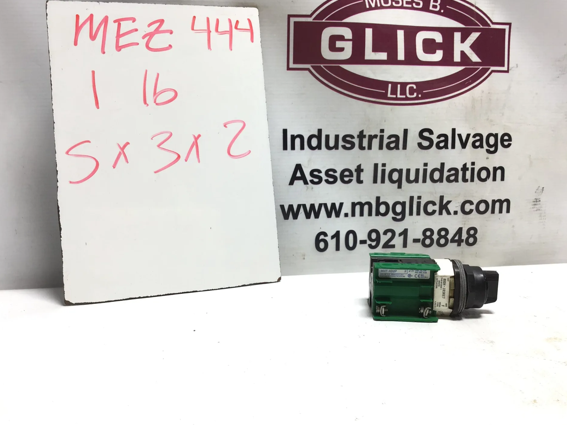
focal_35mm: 33
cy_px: 206
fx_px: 540
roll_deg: +0.9
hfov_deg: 55.3
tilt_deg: -9.3
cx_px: 291
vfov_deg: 42.9
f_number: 2.4
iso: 25
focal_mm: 3.3
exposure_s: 1/120
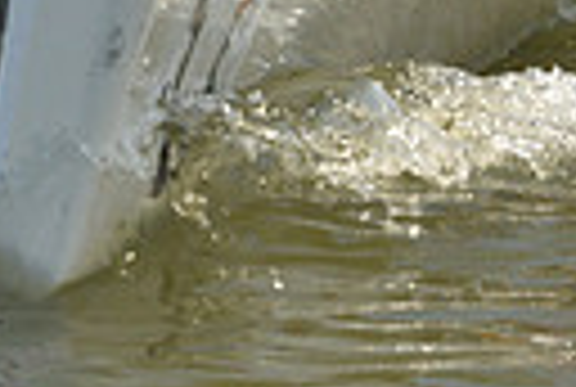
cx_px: 310
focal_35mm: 1086
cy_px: -340
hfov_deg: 1.9
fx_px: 17417
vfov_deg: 1.3
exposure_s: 1/1250
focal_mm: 240
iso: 320
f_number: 6.3
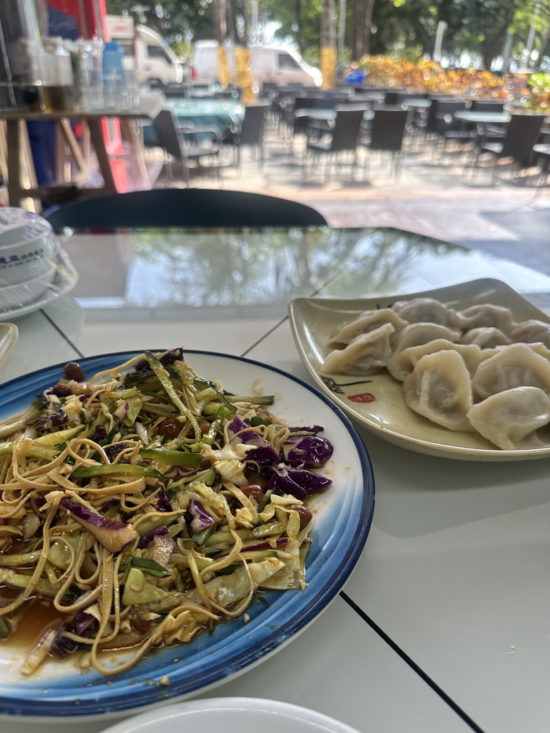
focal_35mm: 24
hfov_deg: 56.8
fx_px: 508
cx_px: 275
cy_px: 366
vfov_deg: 71.6
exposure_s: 1/448
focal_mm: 6.86
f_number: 1.78
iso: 80
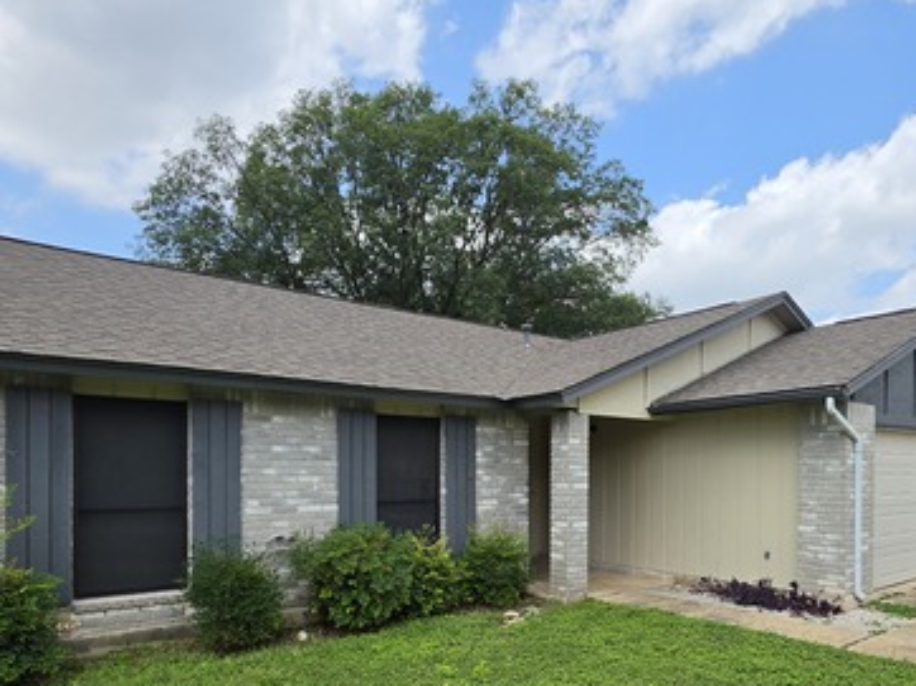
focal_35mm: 23
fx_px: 608
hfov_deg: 72.9
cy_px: 481
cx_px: 564
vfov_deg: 56.9
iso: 32
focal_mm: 2.2
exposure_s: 1/1941
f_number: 1.9
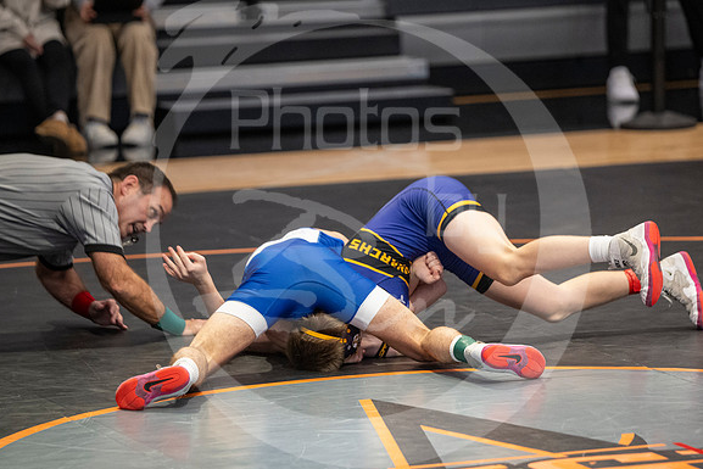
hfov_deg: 8.5
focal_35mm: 241
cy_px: 281
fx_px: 4707
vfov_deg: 5.7
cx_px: 383
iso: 3200
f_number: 2.8
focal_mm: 185
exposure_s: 1/1000
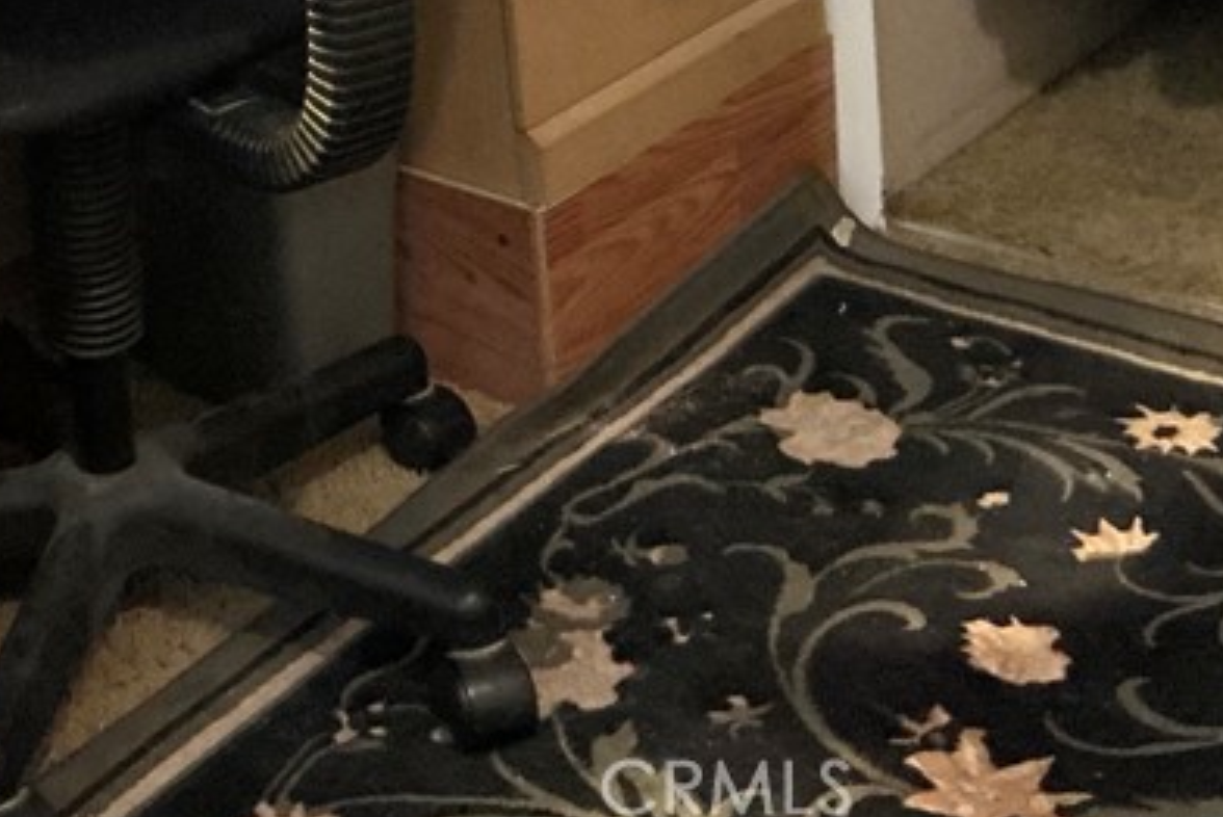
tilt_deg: -11.9
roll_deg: +7.5
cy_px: -365
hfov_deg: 25.7
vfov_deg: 16.5
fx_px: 2584
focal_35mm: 76
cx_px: 103
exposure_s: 1/30
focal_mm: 3
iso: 400
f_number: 1.8
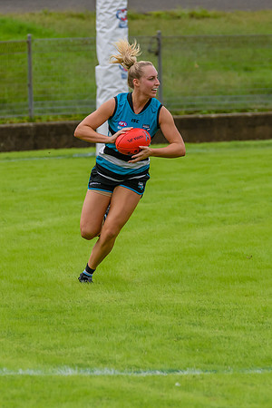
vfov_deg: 3.2
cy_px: 183
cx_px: 118
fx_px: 7209
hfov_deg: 2.2
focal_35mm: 636
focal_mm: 290
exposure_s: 1/2000
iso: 800
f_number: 6.3
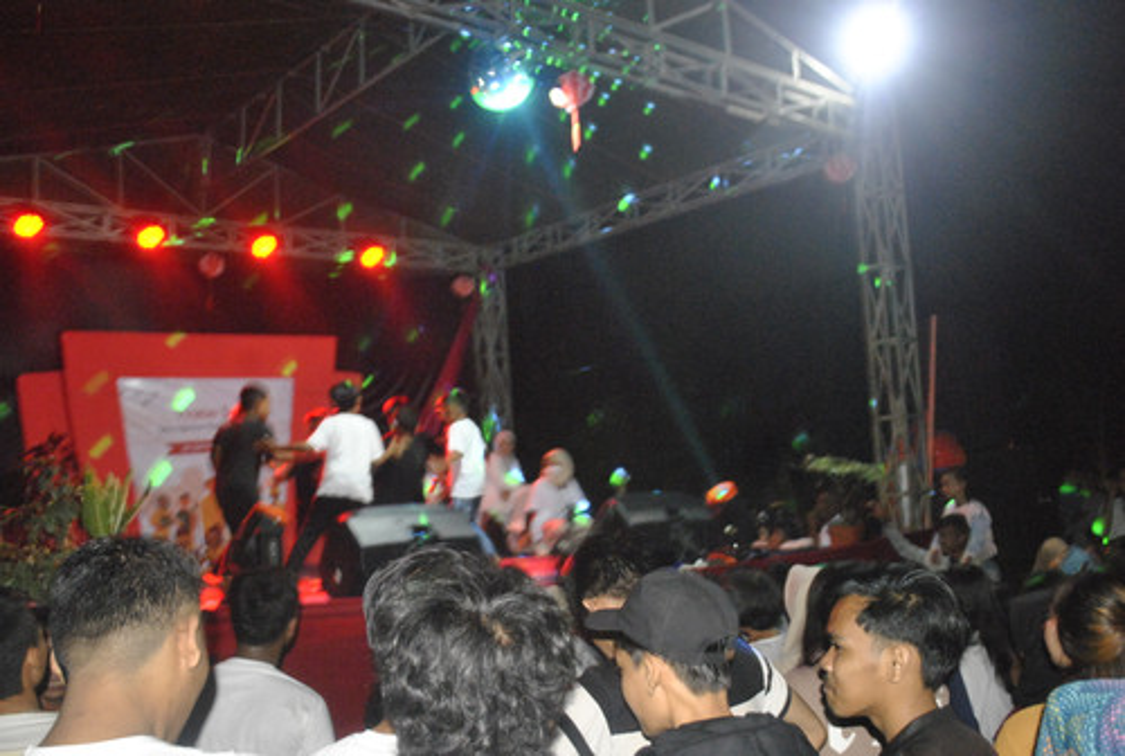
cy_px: 378
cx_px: 562
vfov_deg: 40.2
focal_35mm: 33
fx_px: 1034
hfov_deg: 57.1
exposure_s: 1/25
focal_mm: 22
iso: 1600
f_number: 4
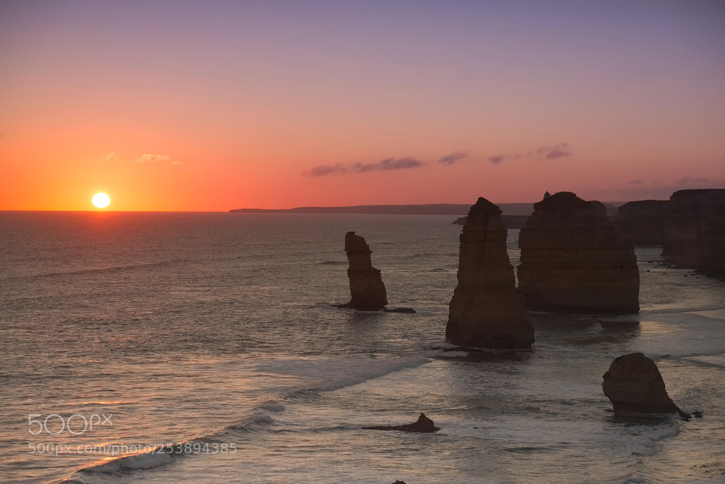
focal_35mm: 85
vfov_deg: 16.1
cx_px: 362
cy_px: 242
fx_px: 1712
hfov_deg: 23.9
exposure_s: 1/800
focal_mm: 85
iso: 200
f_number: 8
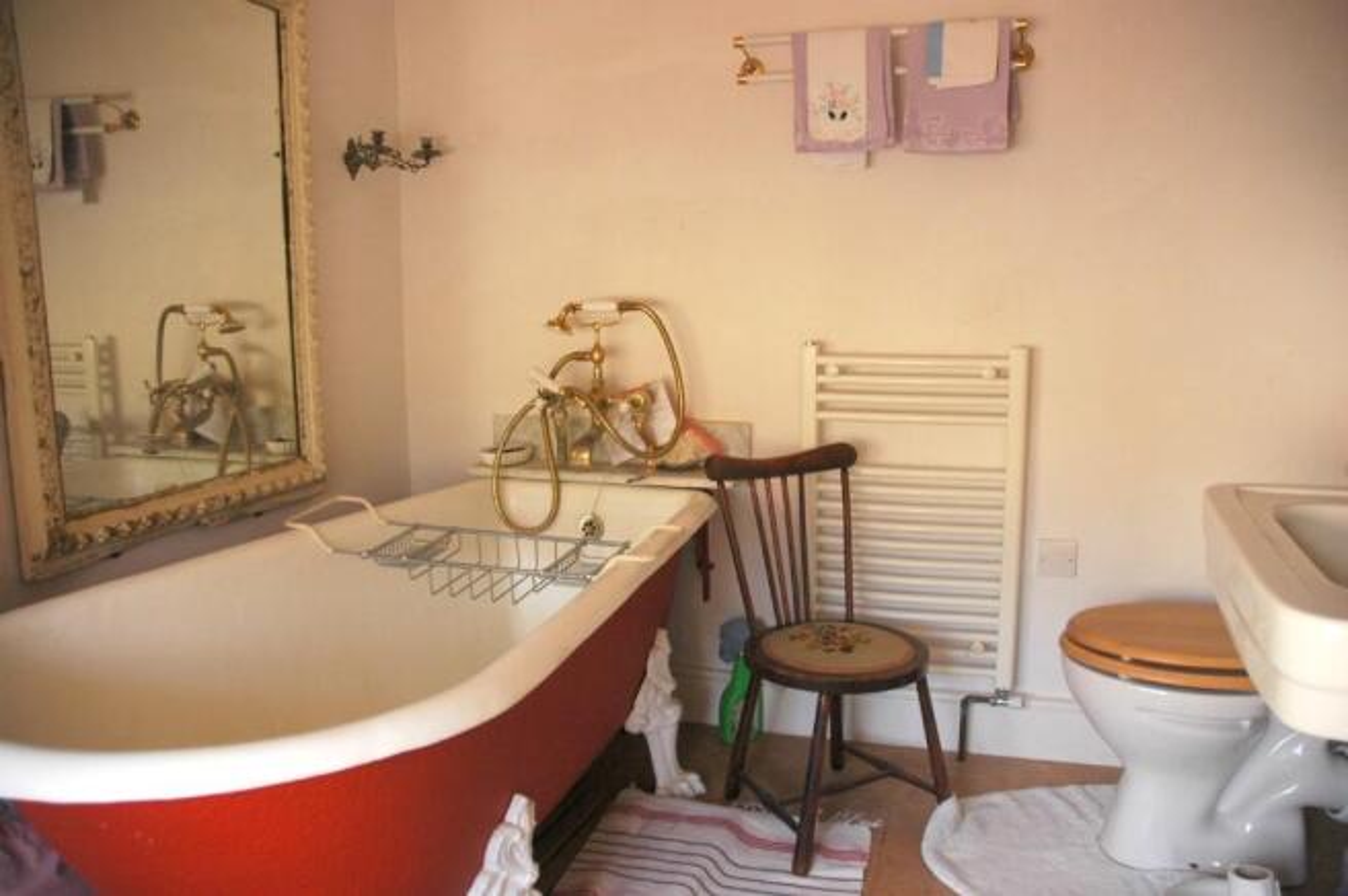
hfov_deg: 67.4
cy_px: 448
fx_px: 1010
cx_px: 674
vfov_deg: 47.8
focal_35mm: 27
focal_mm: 18
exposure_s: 1/50
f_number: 3.5
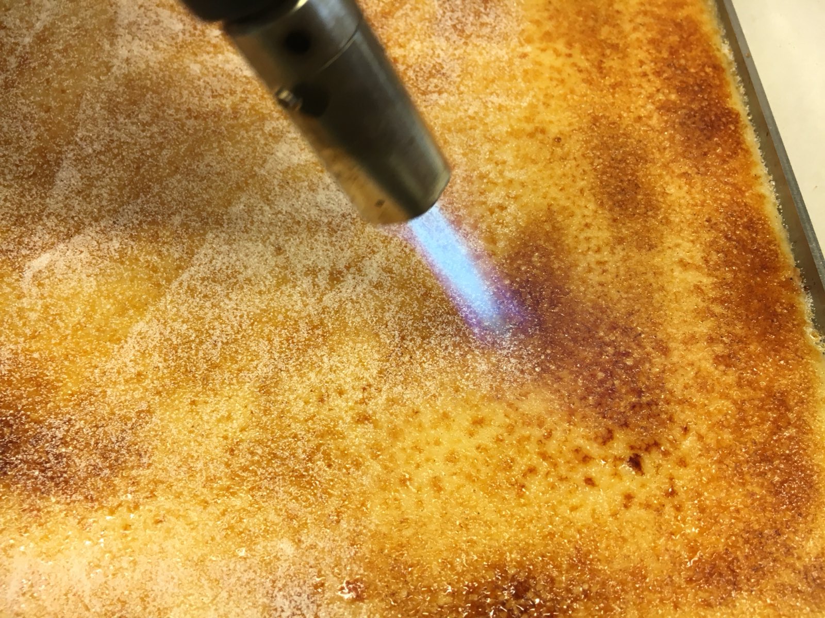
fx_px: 691
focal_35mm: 29
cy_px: 309
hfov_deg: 61.7
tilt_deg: -59.8
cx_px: 412
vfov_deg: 48.2
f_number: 2.2
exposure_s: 1/33
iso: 80
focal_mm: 4.15
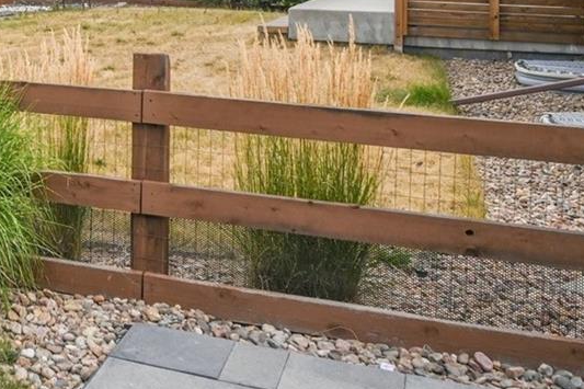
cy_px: -58
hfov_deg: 26.8
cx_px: -156
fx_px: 1046
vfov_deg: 20.0
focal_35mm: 64
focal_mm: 21.5
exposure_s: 1/1600
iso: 400
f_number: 4
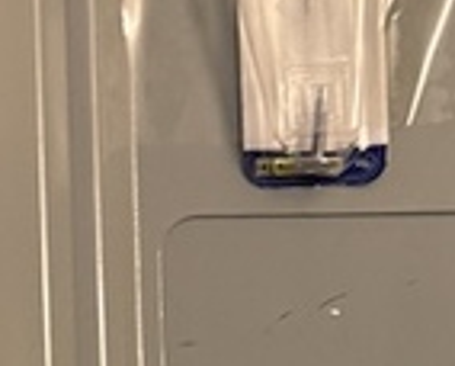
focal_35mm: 178
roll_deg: +0.3
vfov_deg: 7.6
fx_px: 2400
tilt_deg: -5.5
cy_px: 1082
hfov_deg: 10.8
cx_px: 266
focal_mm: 6.76
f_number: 1.78
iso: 250
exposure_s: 1/60
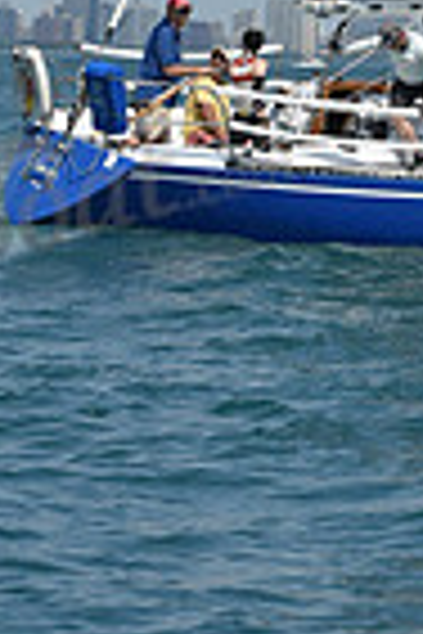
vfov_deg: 7.0
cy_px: -522
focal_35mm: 288
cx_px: 529
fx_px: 5076
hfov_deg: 4.8
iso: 250
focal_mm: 70
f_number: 7.1
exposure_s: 1/1600
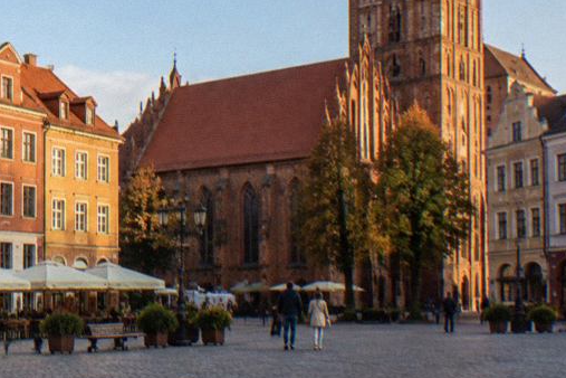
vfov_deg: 18.7
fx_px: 1148
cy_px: 191
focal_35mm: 73
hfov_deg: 26.6
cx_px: 38
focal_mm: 37
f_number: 7.1
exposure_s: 1/640
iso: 500
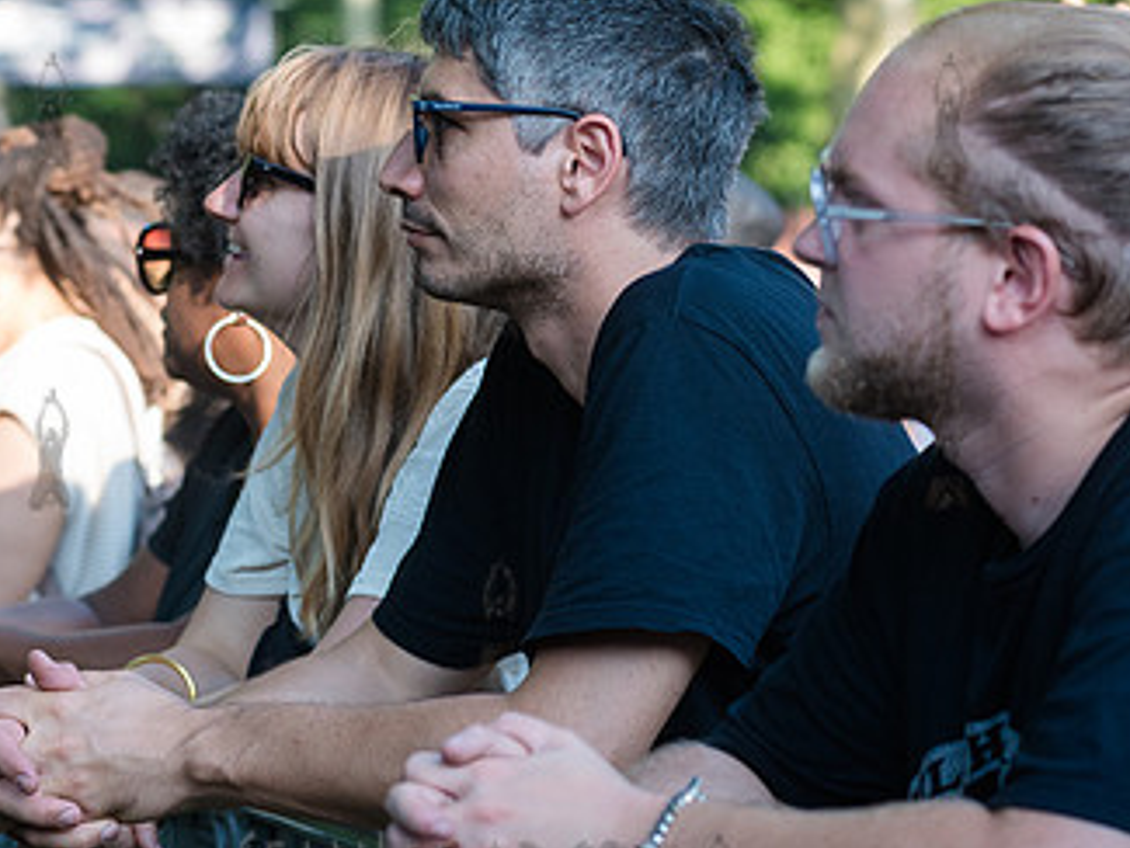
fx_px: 5160
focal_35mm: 158
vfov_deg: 9.4
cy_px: 280
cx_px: 497
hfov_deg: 12.5
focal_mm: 92
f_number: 5
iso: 800
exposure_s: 1/500
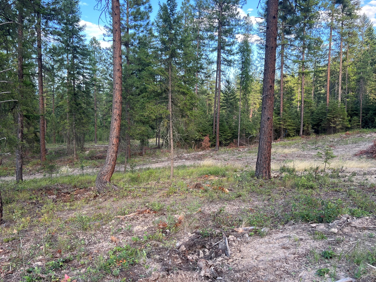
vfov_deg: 48.2
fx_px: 315
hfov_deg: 61.7
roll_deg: -0.1
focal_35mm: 29
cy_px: 140
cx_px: 187
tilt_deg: -5.0
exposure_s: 1/274
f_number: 1.5
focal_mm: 5.7
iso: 50
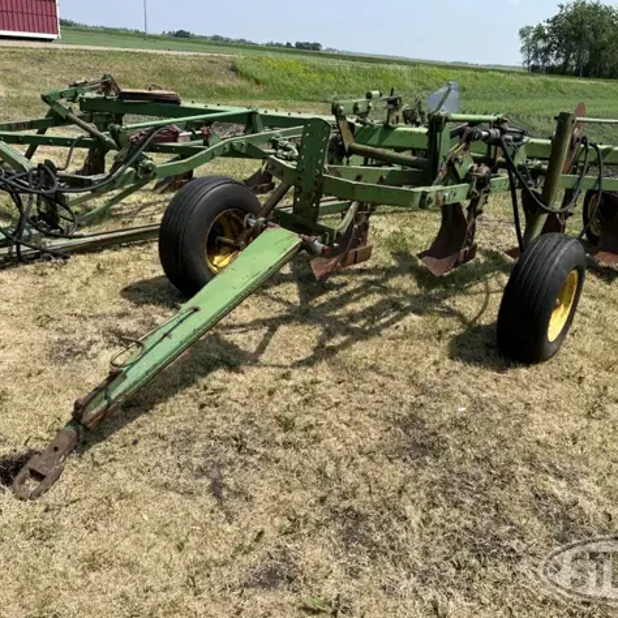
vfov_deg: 52.5
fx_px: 626
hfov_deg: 52.4
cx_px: 352
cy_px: 309
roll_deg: -7.3
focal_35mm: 31
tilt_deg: -17.2
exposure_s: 1/3571
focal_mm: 5.7
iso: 50
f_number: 1.5
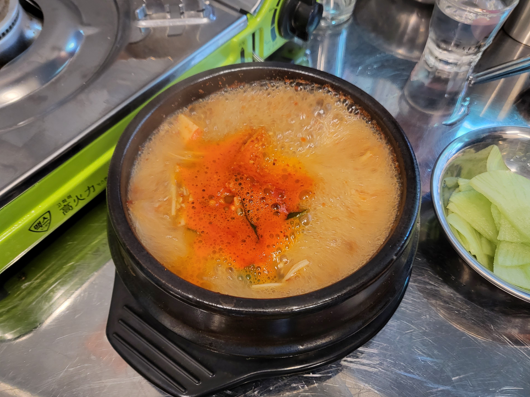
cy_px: 205
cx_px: 272
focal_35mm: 27
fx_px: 413
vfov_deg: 51.3
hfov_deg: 65.3
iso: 200
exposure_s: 1/39
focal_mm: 4.25
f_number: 1.8
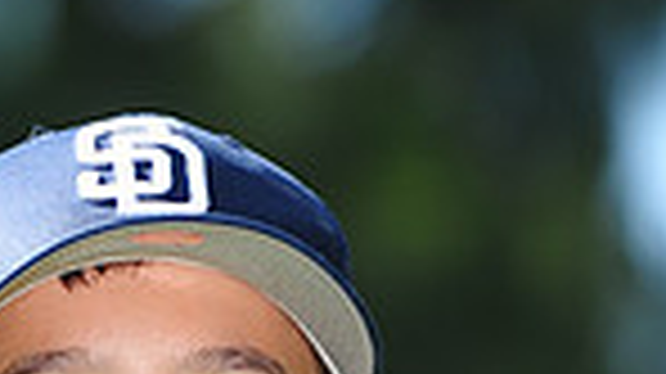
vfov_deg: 1.8
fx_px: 11965
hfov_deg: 3.2
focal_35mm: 678
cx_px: 76
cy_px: 694
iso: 200
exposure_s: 1/640
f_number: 4.5
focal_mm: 165
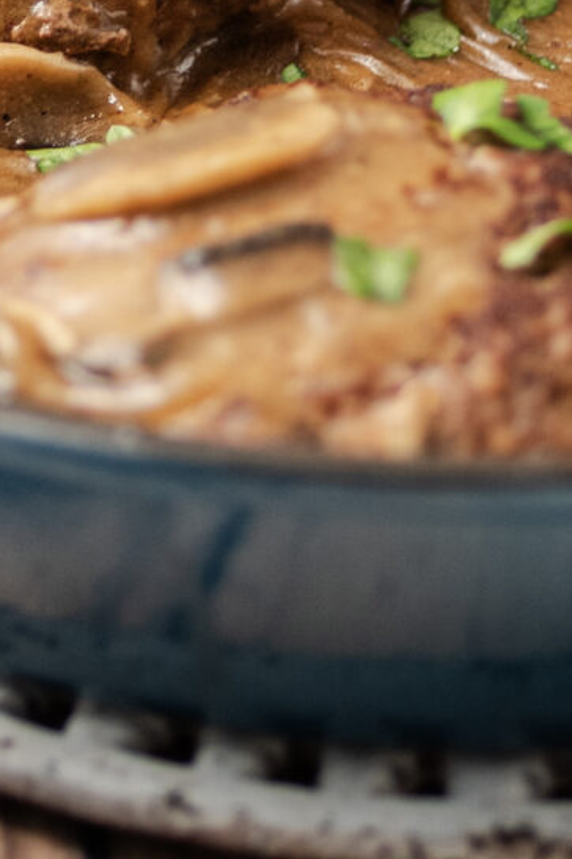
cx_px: 148
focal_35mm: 469
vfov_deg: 4.4
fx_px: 11177
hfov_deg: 2.9
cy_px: -249
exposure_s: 1/50
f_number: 3.2
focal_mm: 100
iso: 320
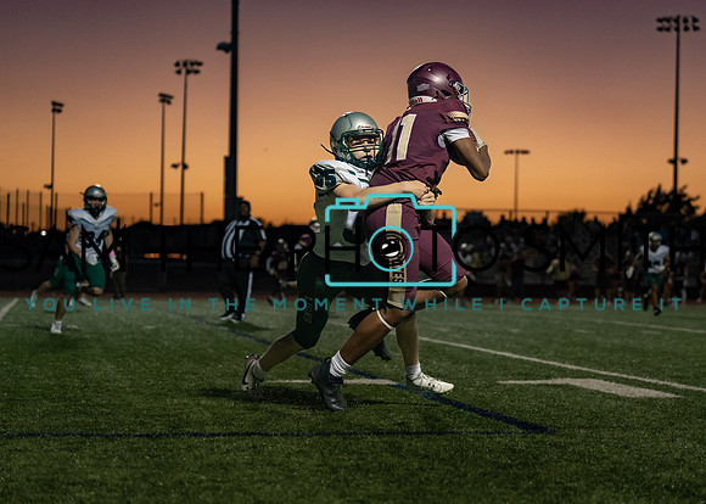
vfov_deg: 17.3
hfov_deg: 24.0
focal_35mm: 83
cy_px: 271
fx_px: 1660
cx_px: 403
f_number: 2.8
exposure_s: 1/1000
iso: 1600
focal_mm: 70
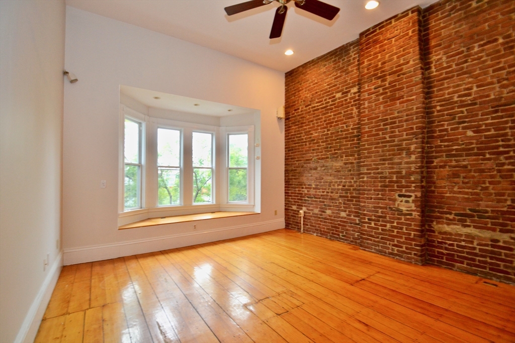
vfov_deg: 77.3
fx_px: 215
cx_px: 258
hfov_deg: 100.4
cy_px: 172
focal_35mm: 15
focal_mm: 10
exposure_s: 1/60
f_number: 3.5
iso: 720
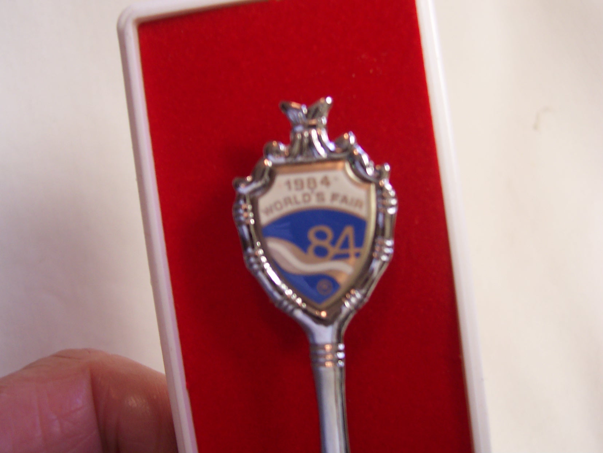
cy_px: 226
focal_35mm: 37
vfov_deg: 38.7
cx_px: 302
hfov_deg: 50.1
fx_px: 645
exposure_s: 1/45
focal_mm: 5.6
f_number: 2.8
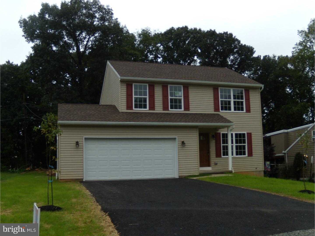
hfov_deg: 51.4
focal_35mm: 36
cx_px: 158
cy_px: 118
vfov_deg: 39.7
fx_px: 328
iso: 80
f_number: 3.6
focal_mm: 6.4
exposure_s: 1/250
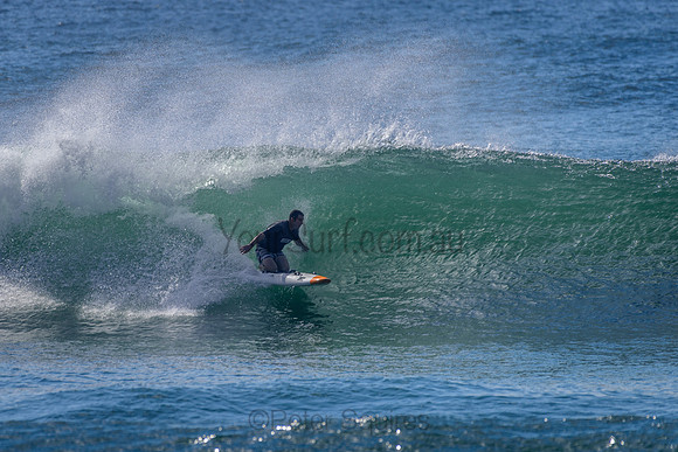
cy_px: 235
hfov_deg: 3.4
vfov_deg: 2.2
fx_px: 11536
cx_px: 301
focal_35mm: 612
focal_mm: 500
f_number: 5.6
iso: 180
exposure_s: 1/2000
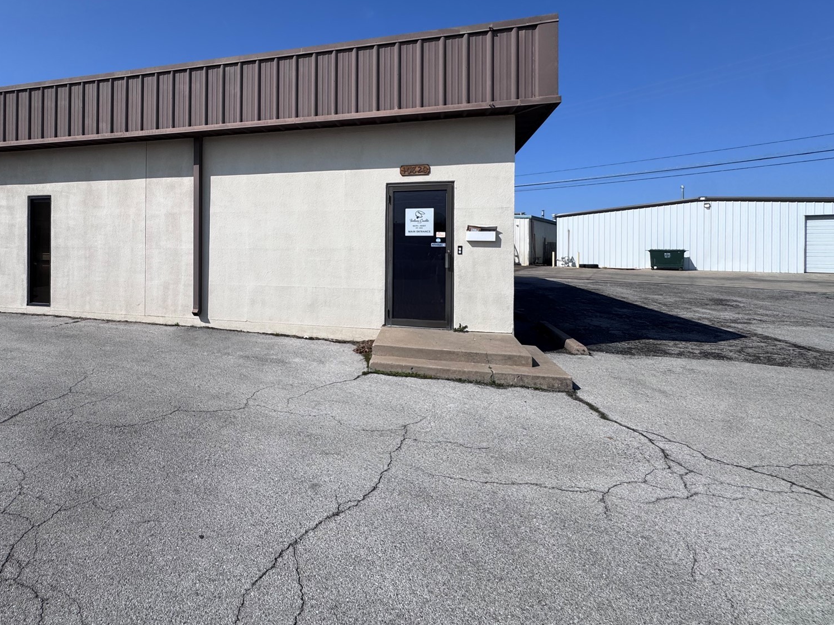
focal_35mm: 18
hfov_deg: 85.8
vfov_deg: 70.9
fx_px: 434
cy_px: 251
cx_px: 307
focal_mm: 2.22
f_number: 2.2
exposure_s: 1/3906
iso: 40
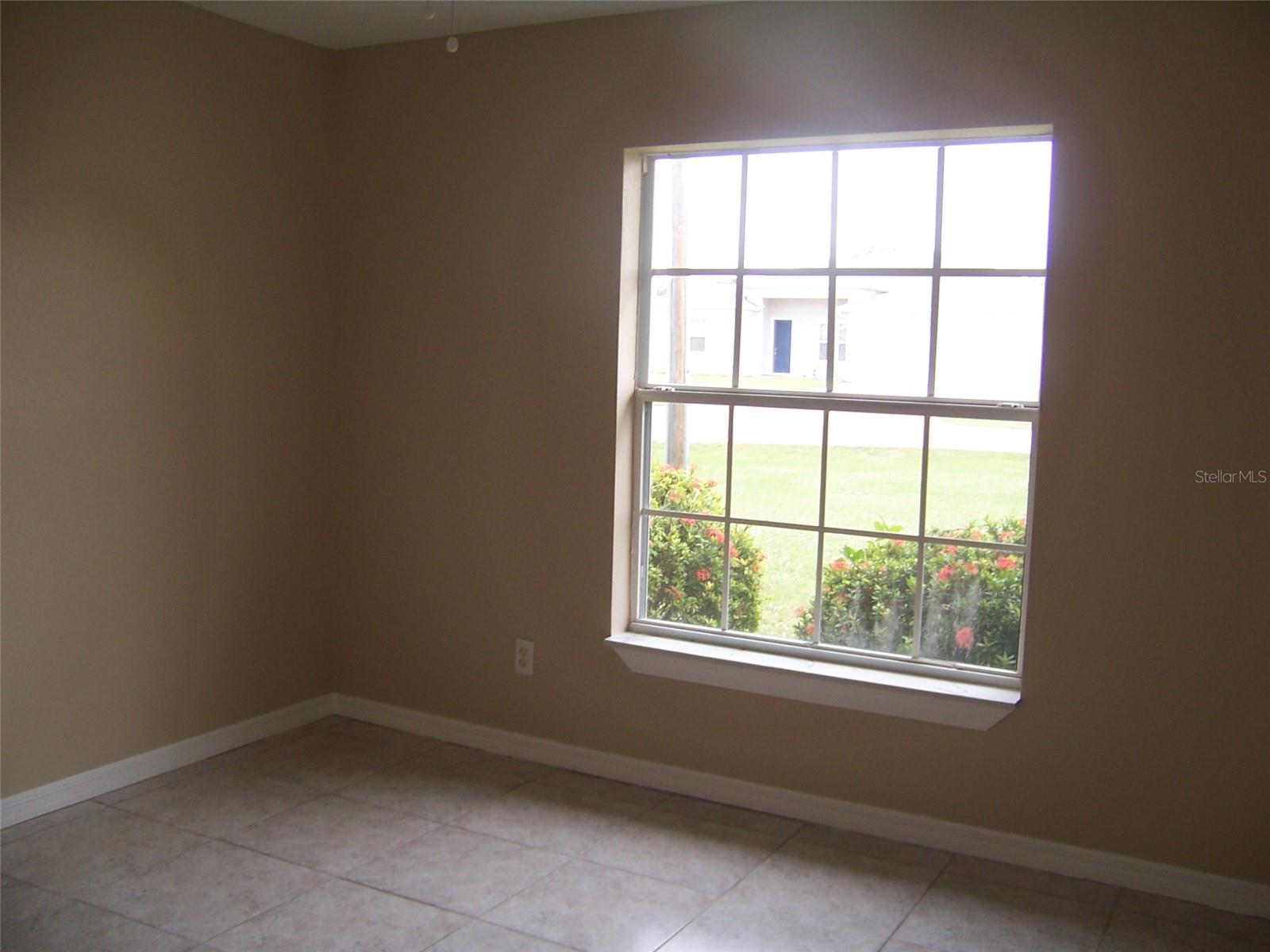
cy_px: 476
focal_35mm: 33
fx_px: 1211
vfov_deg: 42.9
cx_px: 635
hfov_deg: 55.4
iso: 80
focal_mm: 5.5
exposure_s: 1/60
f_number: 2.8
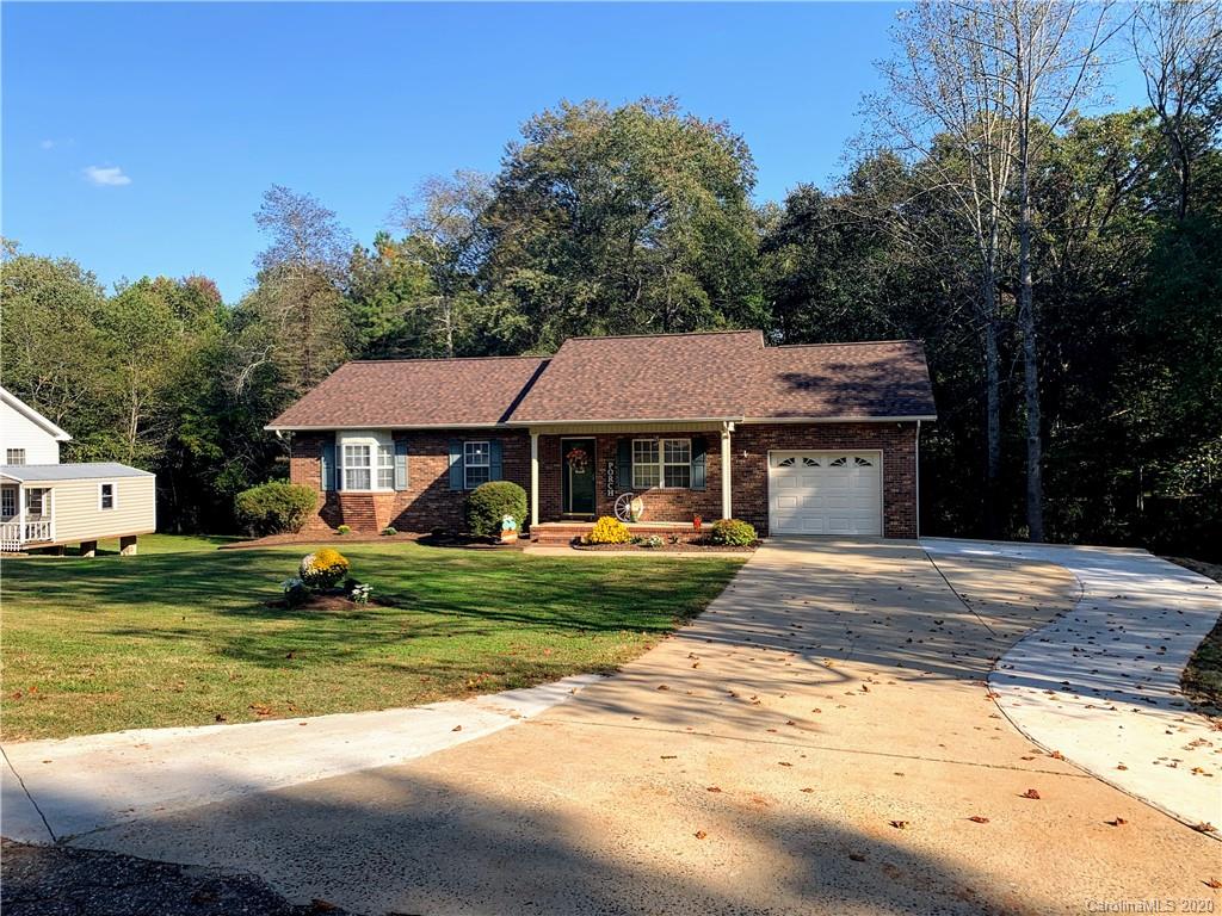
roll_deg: -0.2
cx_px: 611
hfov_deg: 67.3
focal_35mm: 26
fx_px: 918
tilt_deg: -0.9
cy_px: 458
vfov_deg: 53.1
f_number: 1.8
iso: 25
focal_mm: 4.25
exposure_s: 1/1250
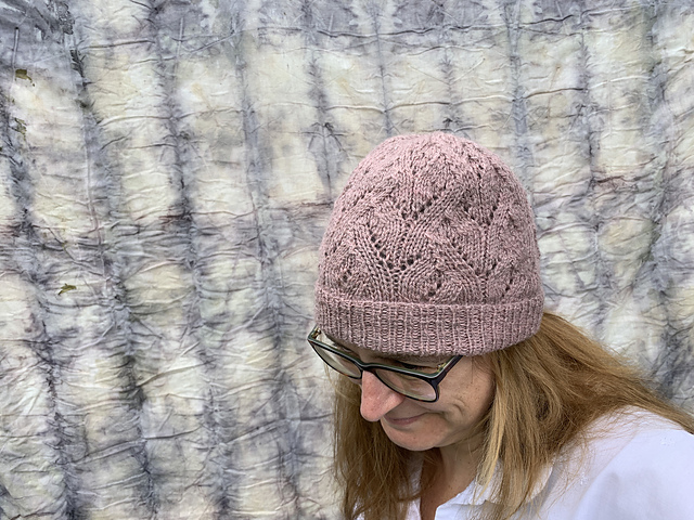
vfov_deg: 53.1
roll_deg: +5.3
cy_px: 260
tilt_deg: -8.8
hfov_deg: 67.3
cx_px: 347
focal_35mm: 26
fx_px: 521
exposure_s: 1/368
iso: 25
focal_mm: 4.25
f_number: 1.8
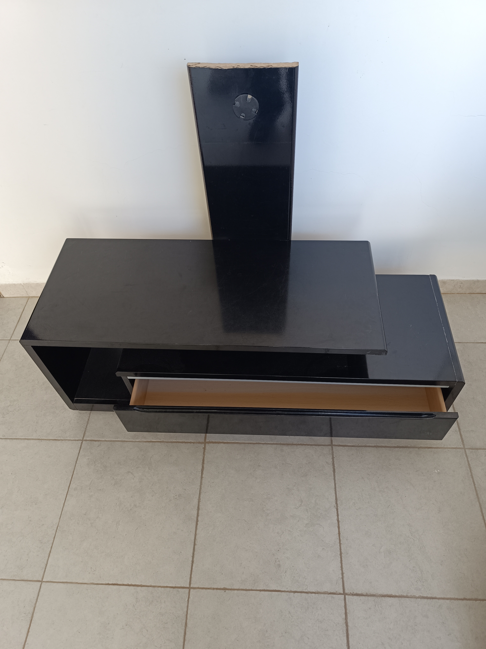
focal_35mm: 24
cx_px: 243
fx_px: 449
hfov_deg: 56.8
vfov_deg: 71.6
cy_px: 324
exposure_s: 1/100
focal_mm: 6.14
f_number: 1.65
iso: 196
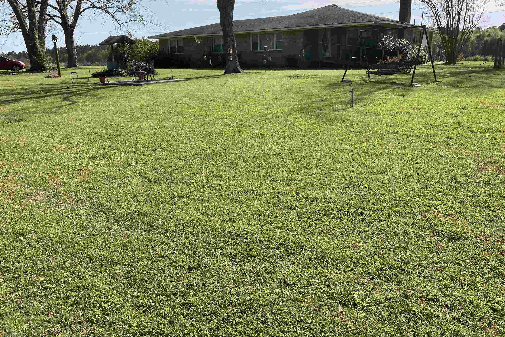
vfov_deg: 43.5
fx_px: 421
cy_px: 149
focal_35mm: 30
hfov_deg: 61.9
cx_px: 251
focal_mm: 3.99
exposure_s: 1/1845
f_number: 1.8
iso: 20
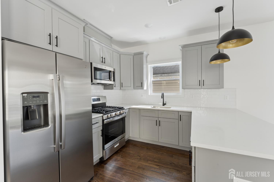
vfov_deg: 75.1
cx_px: 137
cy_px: 91
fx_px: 119
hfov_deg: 98.2
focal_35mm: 16
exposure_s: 1/50
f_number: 13
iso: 400
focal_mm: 15.6
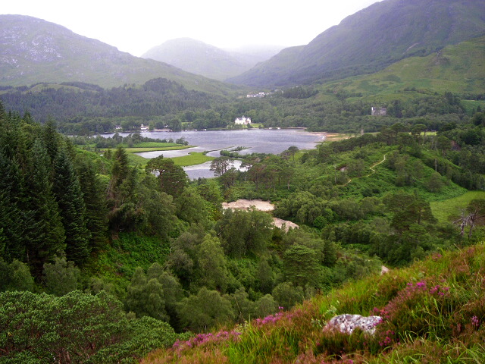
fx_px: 659
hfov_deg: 40.4
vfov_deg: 30.9
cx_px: 242
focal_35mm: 47
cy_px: 182
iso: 121
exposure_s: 1/125
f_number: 3.4
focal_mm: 7.8
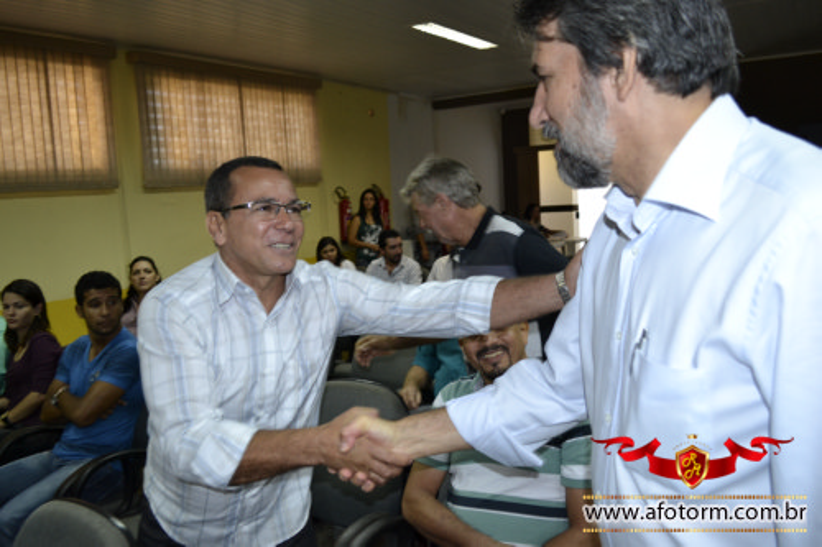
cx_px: 411
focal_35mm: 27
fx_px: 616
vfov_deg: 47.9
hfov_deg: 67.4
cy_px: 274
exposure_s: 1/60
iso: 800
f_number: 3.5
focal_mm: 18
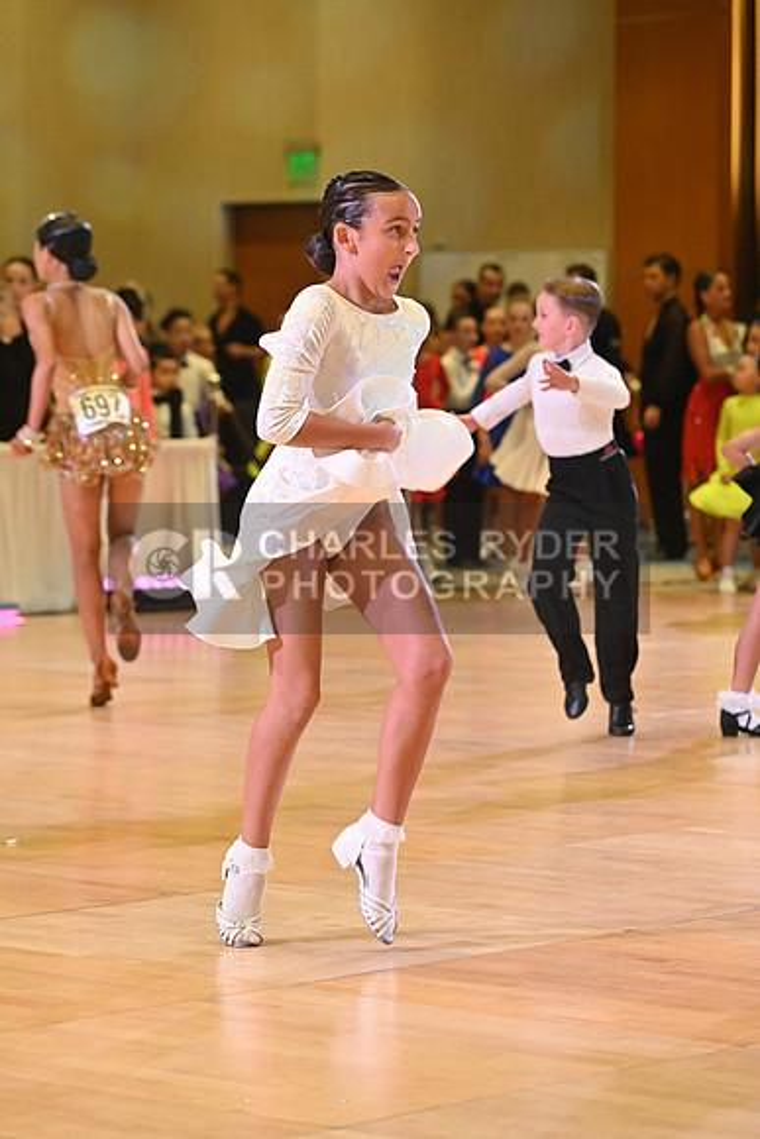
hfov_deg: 11.0
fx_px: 3956
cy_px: 570
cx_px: 380
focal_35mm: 125
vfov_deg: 16.4
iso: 4000
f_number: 5.6
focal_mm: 125
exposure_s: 1/400
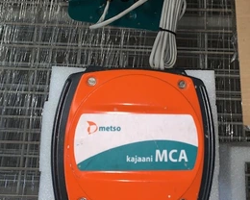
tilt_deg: -74.3
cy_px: 52
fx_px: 289
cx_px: 140
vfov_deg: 37.4
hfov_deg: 46.7
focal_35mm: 39
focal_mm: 4.25
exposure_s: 1/4
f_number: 1.8
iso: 32
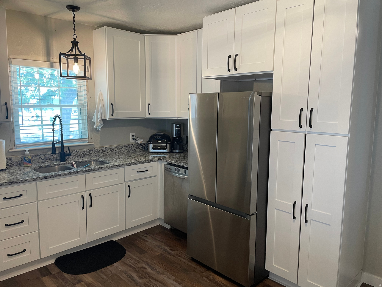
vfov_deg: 53.1
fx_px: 287
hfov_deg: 67.3
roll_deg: -0.7
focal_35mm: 26
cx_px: 191
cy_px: 144
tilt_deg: -7.3
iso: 100
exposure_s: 1/60
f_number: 1.6
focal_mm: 4.2
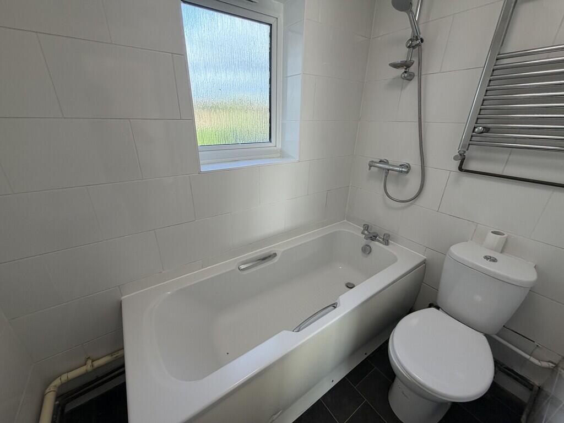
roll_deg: -0.4
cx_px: 282
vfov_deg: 85.7
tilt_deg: -22.0
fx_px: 228
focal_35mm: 14
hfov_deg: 102.1
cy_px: 212
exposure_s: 1/121
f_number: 2.2
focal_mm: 2.22
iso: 80
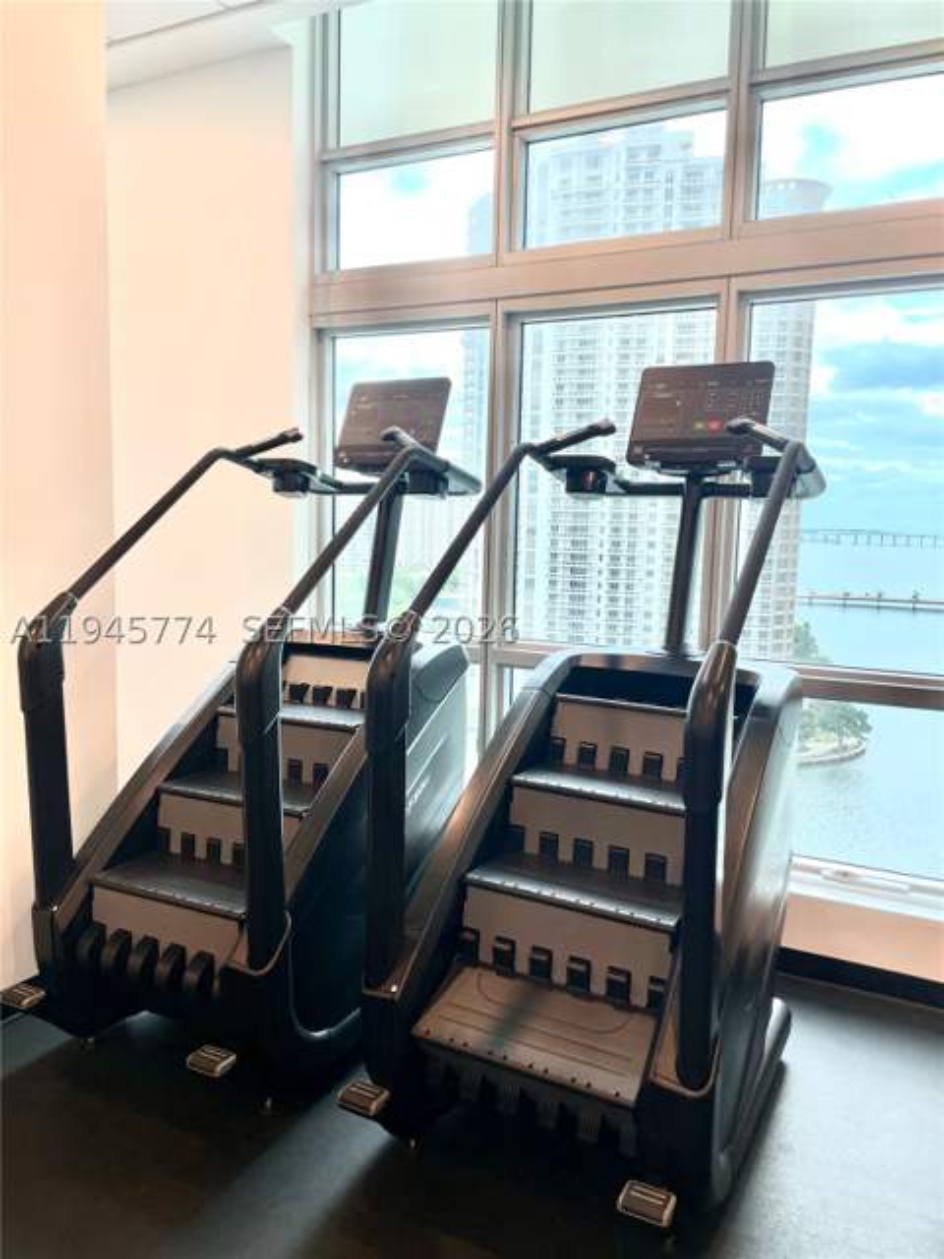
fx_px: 945
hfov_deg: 53.1
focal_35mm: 26
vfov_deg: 67.3
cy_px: 630
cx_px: 472
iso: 40
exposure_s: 1/120
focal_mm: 4.2
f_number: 1.6
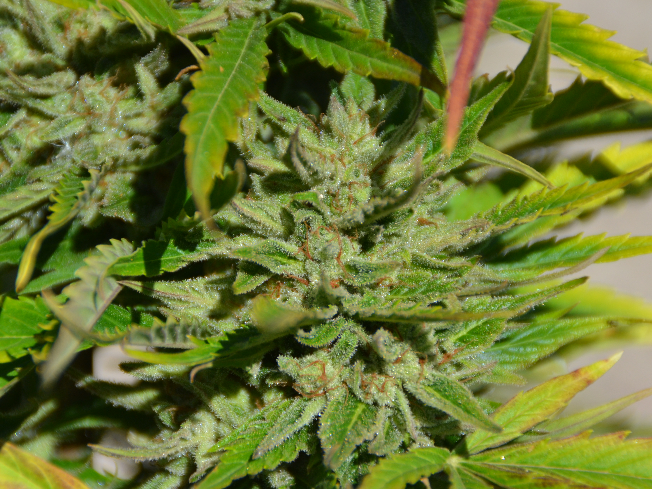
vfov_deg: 4.6
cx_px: 316
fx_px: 6121
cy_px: 245
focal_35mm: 325
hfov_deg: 6.1
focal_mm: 200
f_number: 6.3
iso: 400
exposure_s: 1/1250
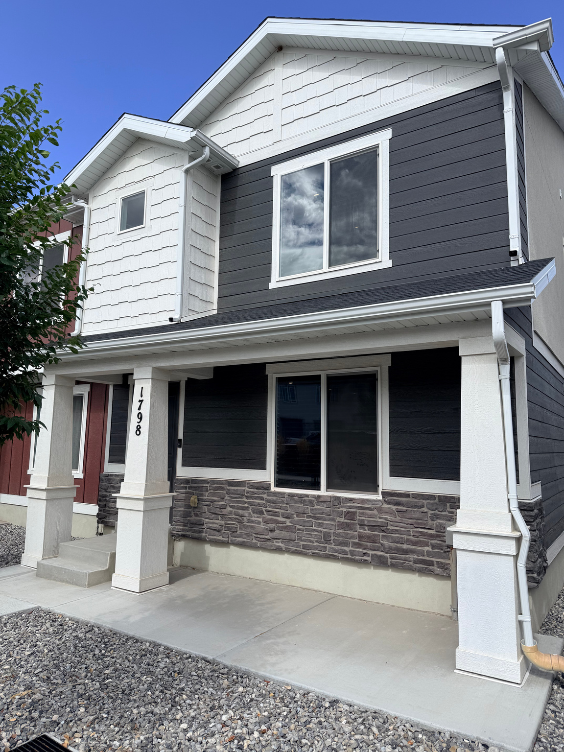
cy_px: 376
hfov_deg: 56.8
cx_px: 282
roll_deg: -2.4
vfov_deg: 71.6
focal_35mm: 24
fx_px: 521
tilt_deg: +8.4
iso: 80
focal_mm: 6.76
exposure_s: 1/3425
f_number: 1.78
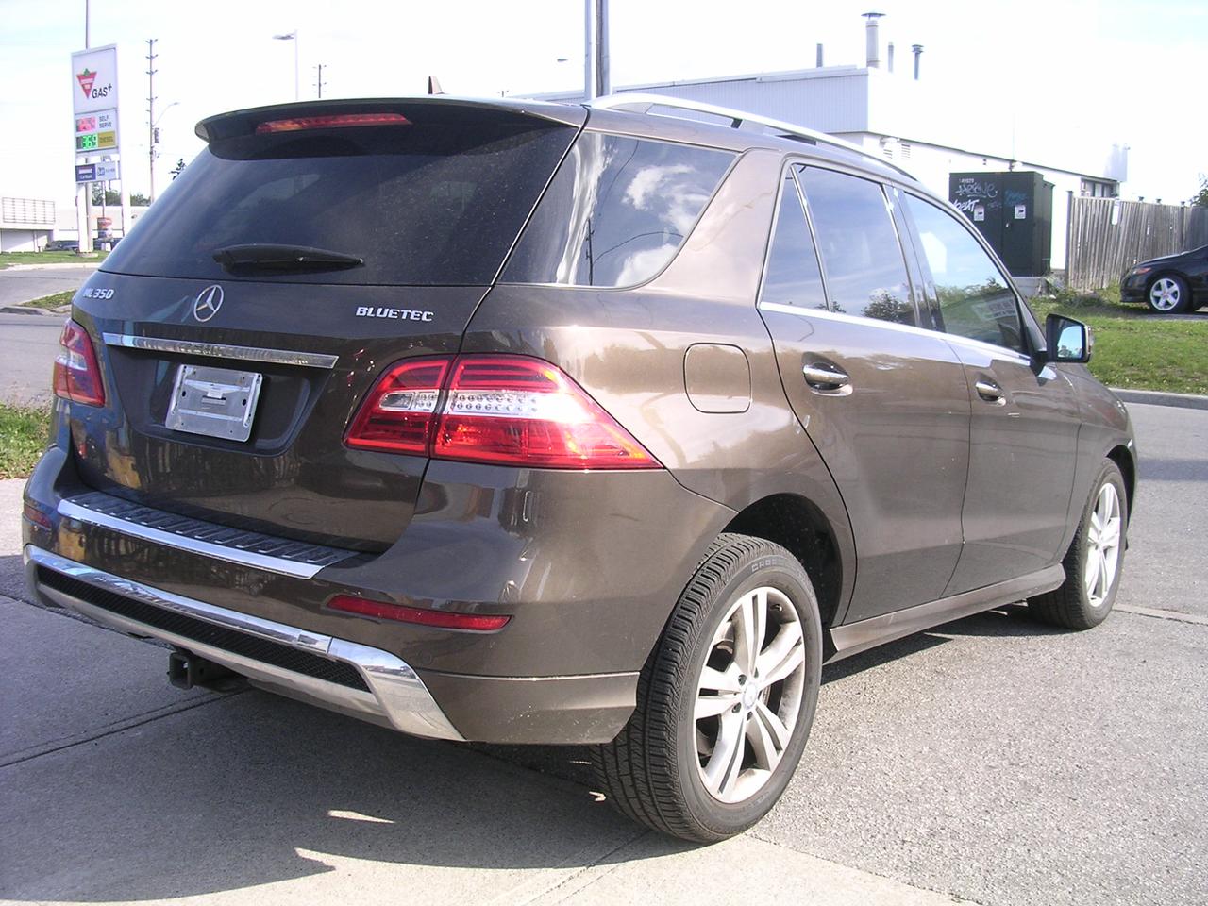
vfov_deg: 37.7
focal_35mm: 38
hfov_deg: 49.0
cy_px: 453
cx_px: 604
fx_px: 1326
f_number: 2.8
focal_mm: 5.8
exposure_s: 1/336
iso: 100
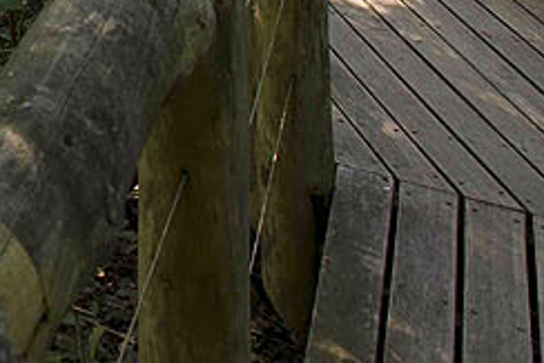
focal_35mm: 86
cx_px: -705
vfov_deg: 11.6
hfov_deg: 15.4
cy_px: -626
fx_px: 1300
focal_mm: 14
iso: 200
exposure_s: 1/20
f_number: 8
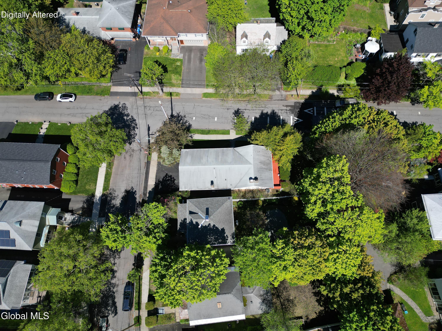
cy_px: 166
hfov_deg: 71.6
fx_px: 306
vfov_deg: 56.8
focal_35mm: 24
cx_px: 221
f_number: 1.7
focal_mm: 6.72
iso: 100
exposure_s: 1/3000
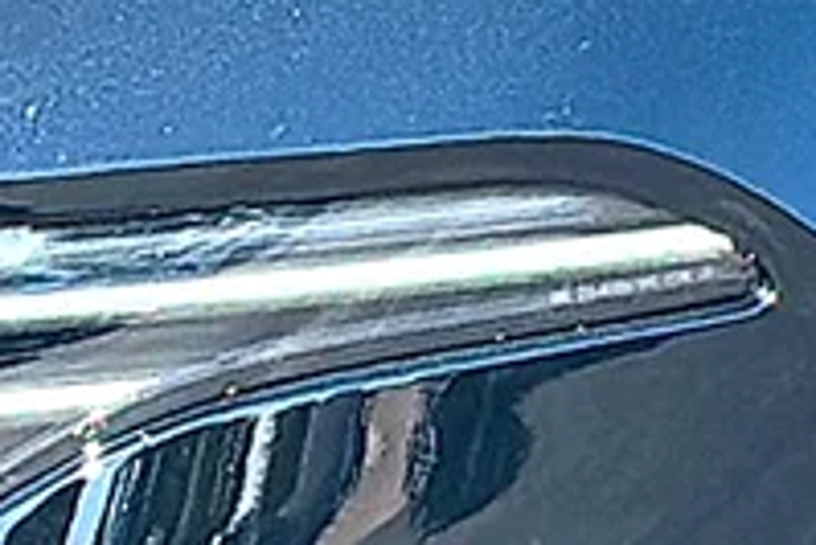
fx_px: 8279
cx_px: 303
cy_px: 51
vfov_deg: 3.8
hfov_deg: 5.6
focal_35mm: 365
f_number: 1.78
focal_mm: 6.86
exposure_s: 1/1522
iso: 80
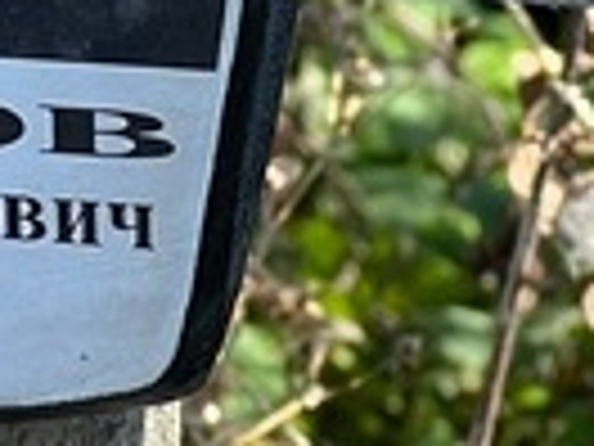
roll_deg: +3.3
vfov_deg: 3.1
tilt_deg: -22.8
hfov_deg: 4.2
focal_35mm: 468
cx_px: -450
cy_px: -604
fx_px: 8031
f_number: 2.8
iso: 32
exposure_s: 1/201
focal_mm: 9
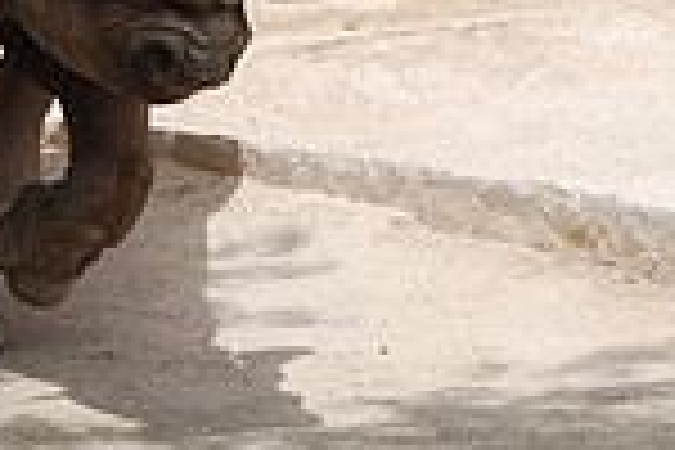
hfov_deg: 4.2
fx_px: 9242
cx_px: 158
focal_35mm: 493
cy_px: -320
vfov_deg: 2.8
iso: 100
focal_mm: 85
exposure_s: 1/500
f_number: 5.6
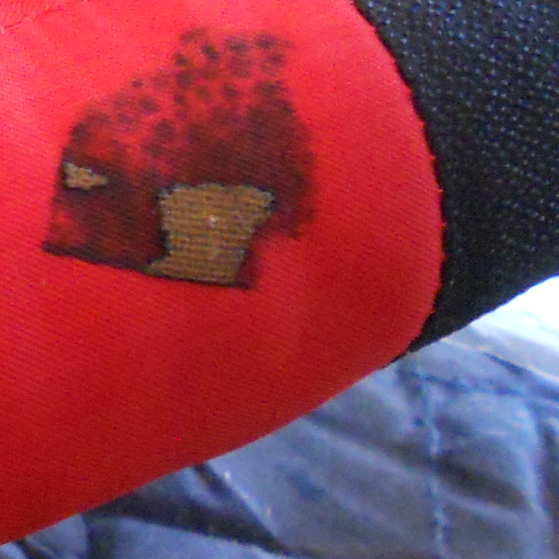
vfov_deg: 12.2
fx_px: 2613
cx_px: -688
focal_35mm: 143
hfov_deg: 10.8
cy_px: 177
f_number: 3.5
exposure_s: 1/30
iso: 400
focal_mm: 5.8
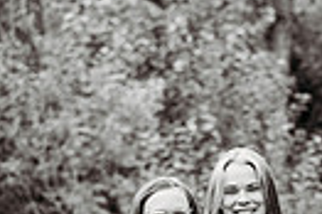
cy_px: 416
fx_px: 2296
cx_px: 415
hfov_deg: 7.9
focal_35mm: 257
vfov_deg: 5.2
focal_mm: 58
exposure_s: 1/320
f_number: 2.8
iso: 400
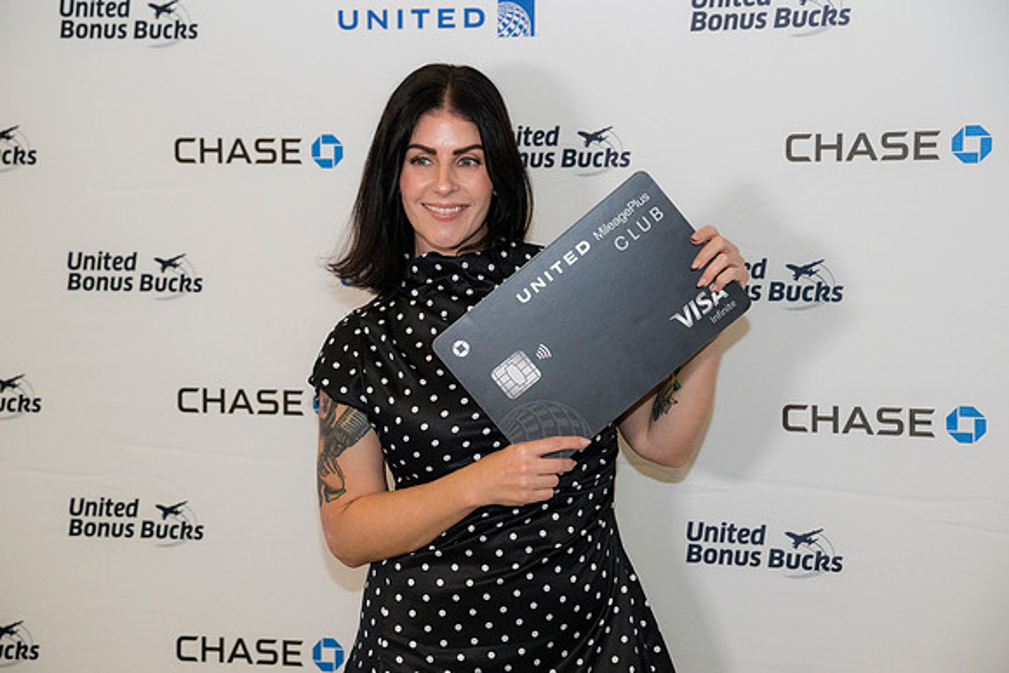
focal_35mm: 82
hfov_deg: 24.8
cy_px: 336
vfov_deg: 16.7
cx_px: 504
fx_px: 2299
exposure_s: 1/80
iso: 2500
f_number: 4
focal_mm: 82
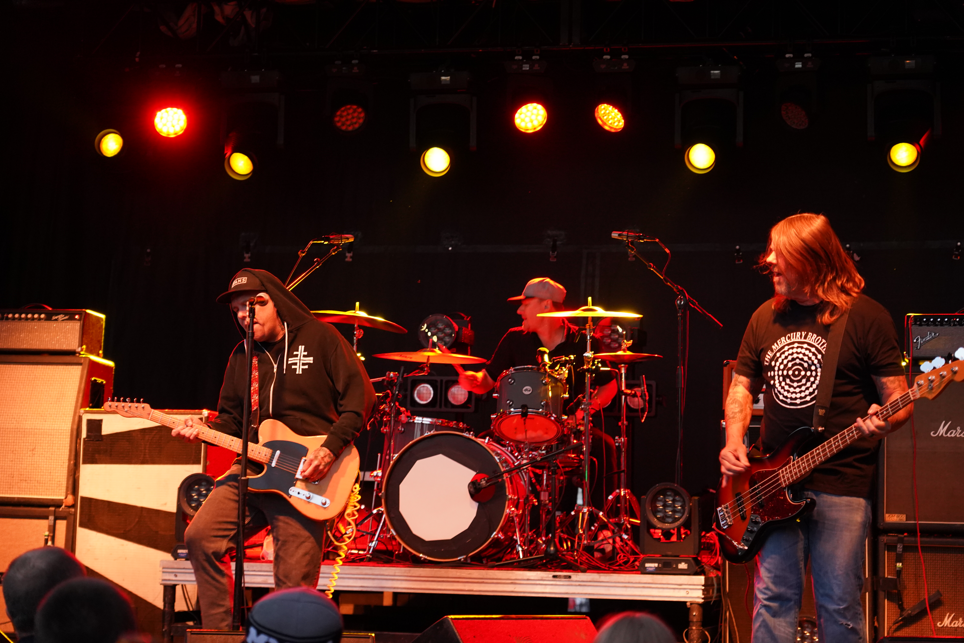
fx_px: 2089
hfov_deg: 26.0
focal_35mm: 78
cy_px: 322
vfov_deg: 17.5
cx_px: 482
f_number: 4
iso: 4000
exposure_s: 1/160
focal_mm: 78
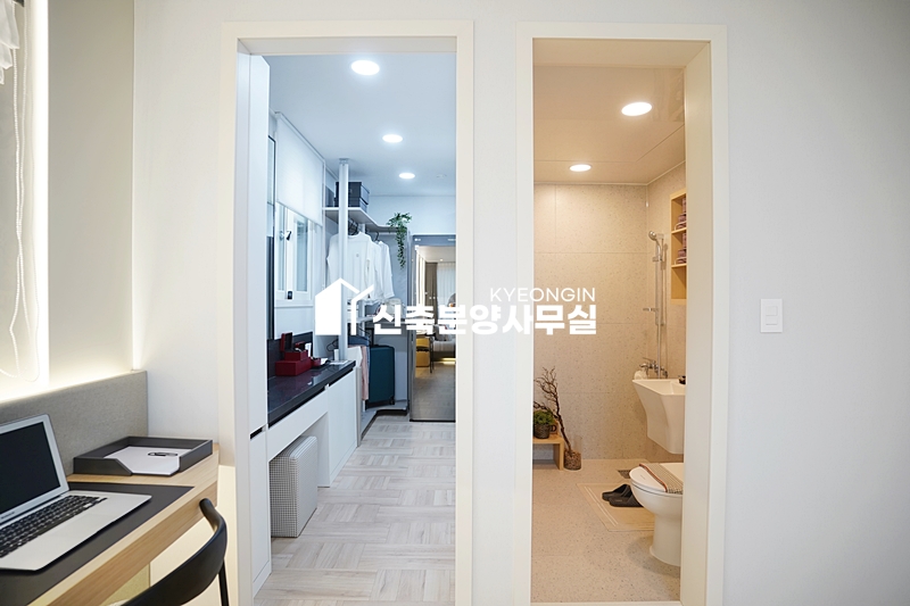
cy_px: 303
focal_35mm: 17
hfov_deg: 93.3
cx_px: 455
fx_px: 430
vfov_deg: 70.4
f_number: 3.2
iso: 250
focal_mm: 17
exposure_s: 1/40
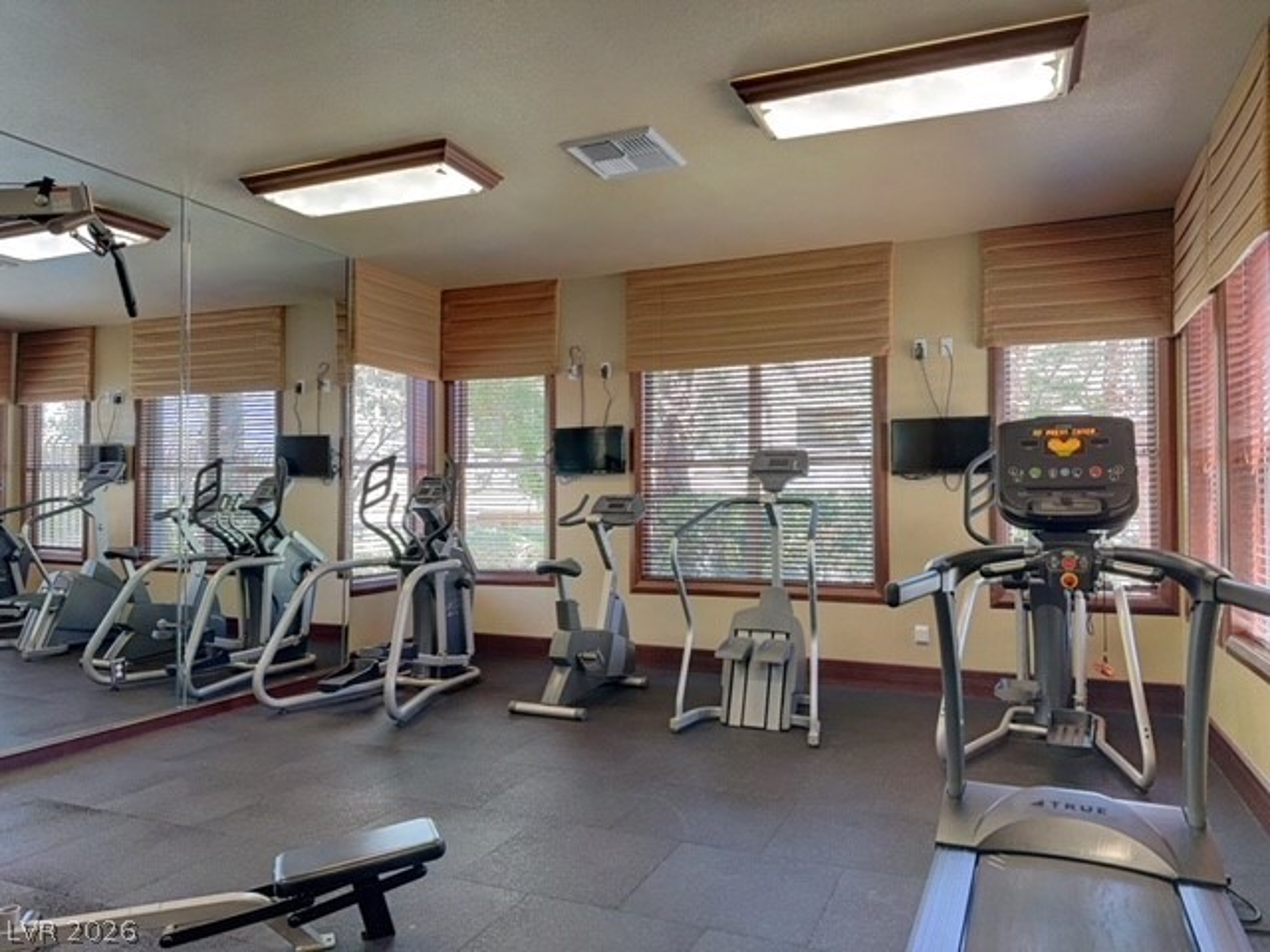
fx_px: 881
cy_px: 476
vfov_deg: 56.8
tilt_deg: +0.6
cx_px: 635
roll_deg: -0.2
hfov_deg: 71.6
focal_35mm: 24
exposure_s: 1/120
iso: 125
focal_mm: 6.76
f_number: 1.78
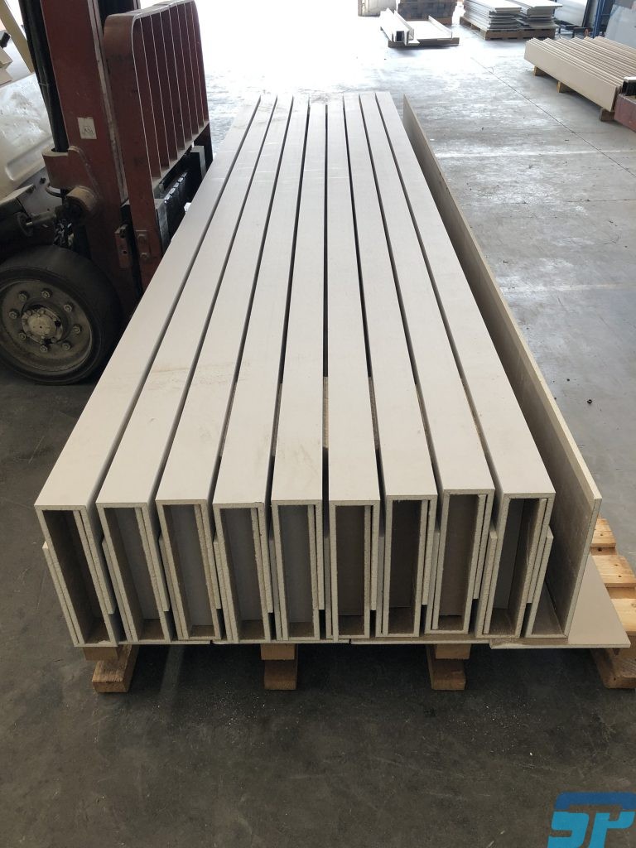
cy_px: 424
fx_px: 686
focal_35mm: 28
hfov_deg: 49.7
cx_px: 318
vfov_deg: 63.4
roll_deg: +0.3
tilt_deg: -33.8
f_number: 1.8
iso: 25
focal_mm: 3.99
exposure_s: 1/50
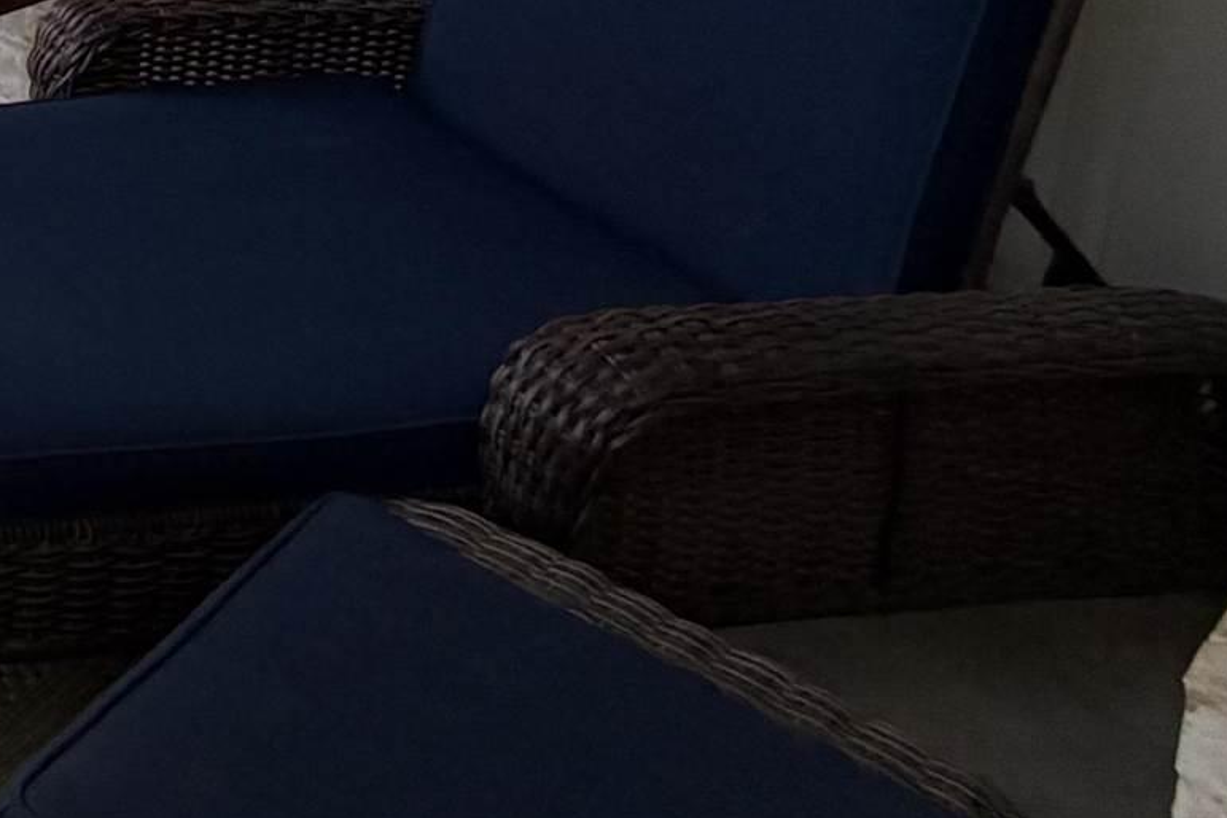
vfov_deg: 18.7
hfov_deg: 20.6
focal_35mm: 58
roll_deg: +0.0
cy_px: -614
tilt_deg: -9.3
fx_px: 1977
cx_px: -1095
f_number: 2.2
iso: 40
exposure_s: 1/124
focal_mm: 2.22
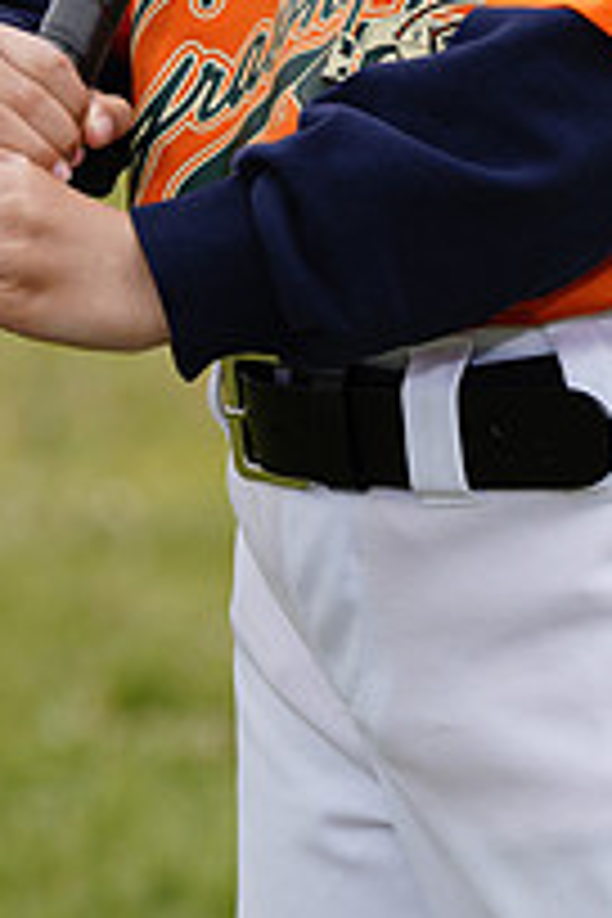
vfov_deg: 4.4
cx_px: 457
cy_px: -279
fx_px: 11984
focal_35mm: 470
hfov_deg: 2.9
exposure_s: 1/250
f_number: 5.6
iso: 50
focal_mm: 165
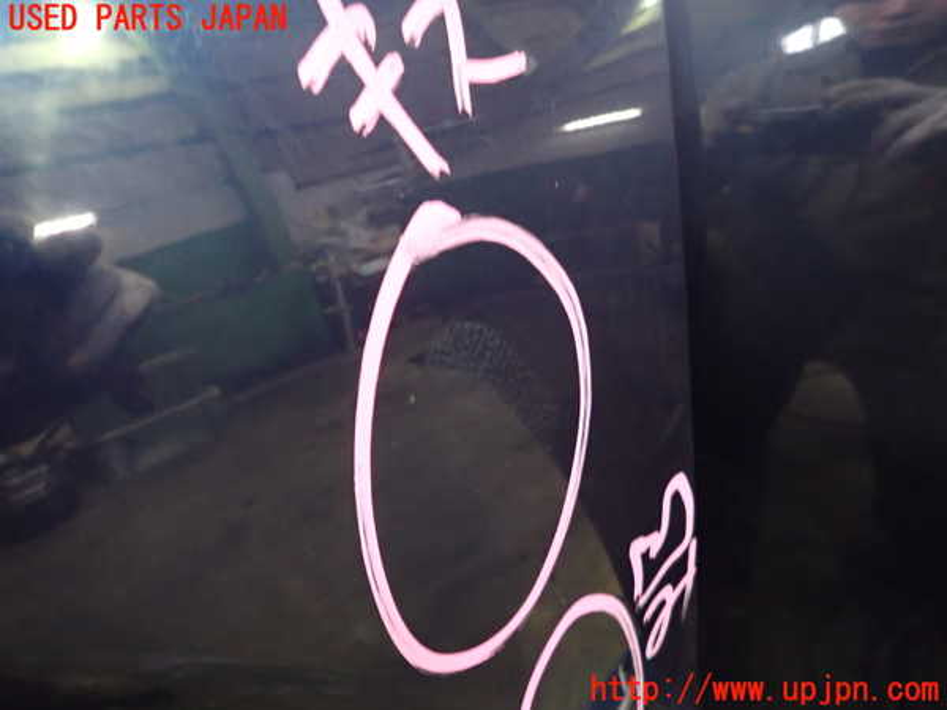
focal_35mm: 25
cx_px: 474
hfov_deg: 69.4
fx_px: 684
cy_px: 355
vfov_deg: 54.9
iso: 800
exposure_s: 1/15
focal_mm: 4.5
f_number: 2
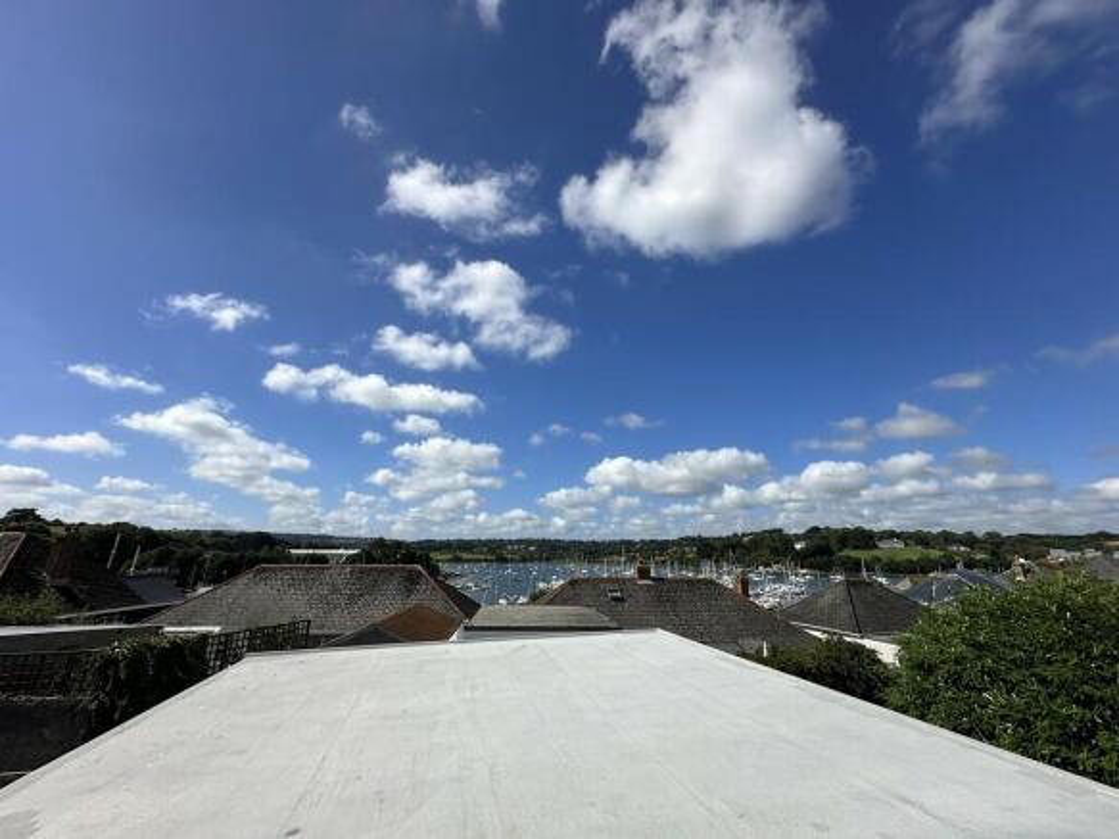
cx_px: 560
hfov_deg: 102.1
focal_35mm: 14
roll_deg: -0.3
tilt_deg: +16.2
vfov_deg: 85.7
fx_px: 452
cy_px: 420
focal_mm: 2.22
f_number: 2.2
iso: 50
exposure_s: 1/3401
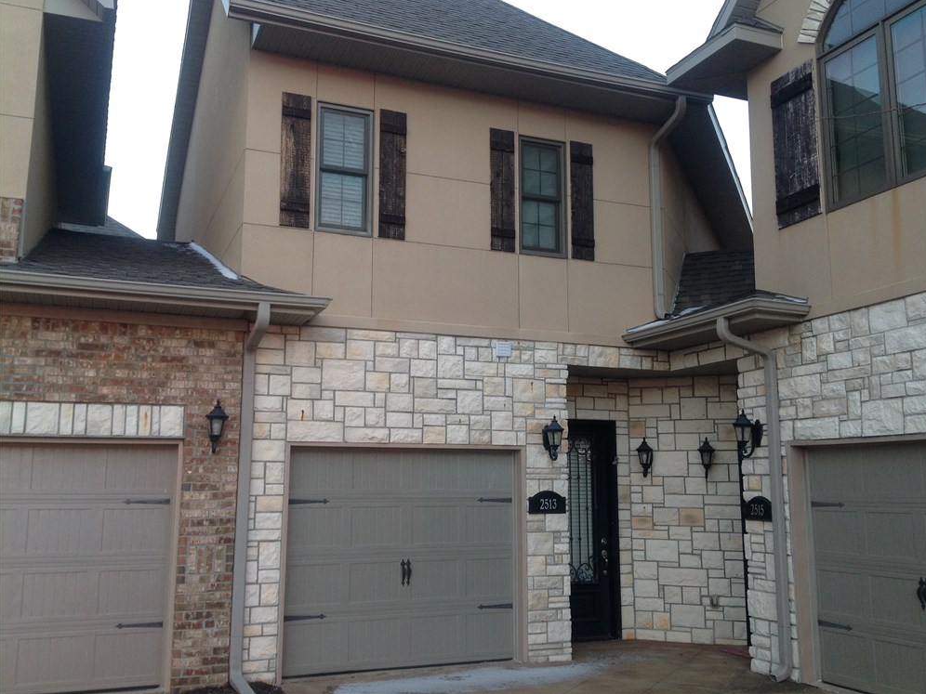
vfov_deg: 39.7
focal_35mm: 36
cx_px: 475
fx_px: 963
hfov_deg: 51.3
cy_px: 339
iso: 64
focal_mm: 4.28
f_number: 2.4
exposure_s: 1/40
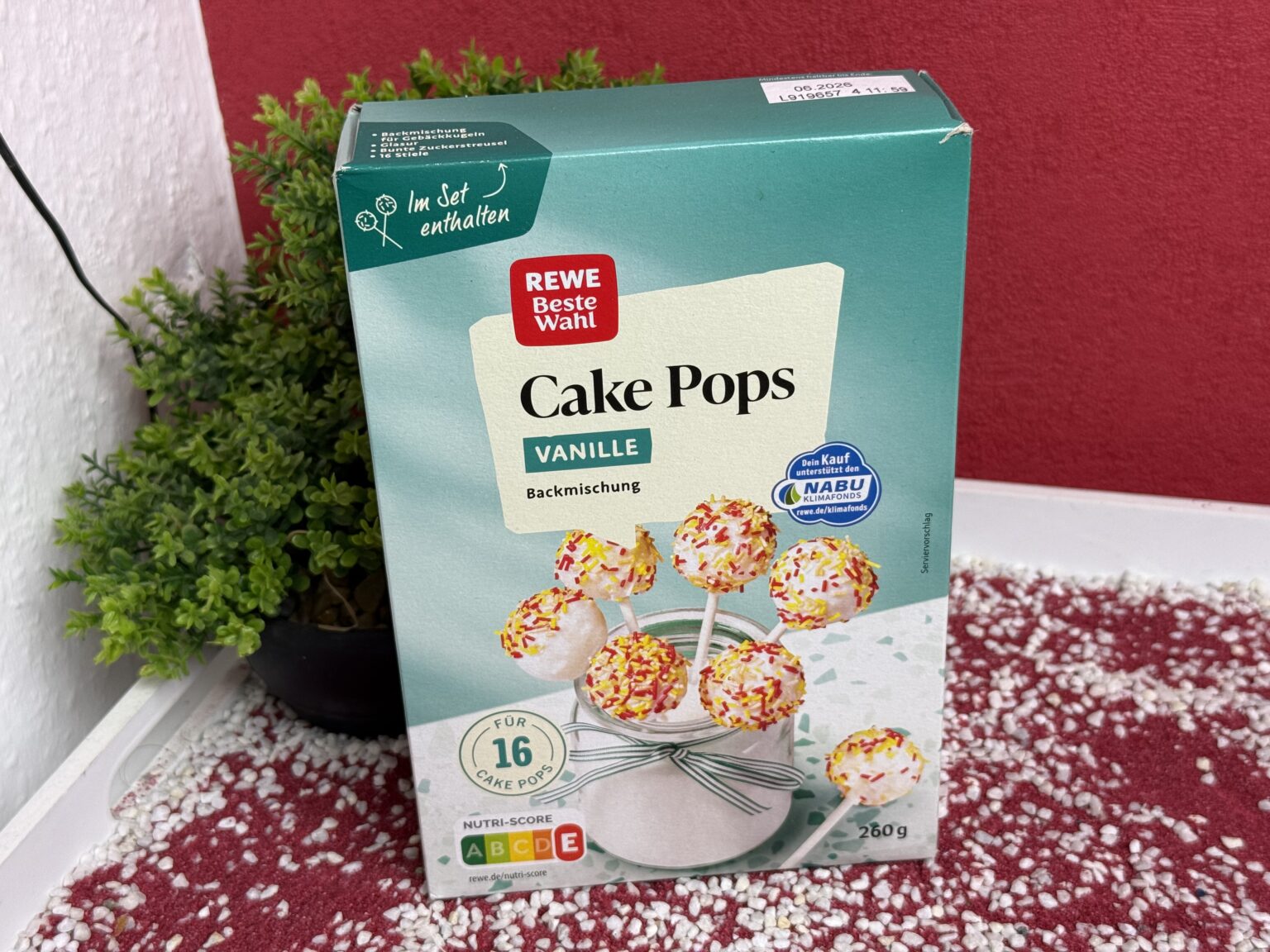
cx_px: 635
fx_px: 1761
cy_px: 476
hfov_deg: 39.7
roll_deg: +3.7
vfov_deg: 30.3
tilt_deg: -28.0
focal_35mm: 48
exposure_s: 1/50
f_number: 1.78
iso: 50
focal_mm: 6.76
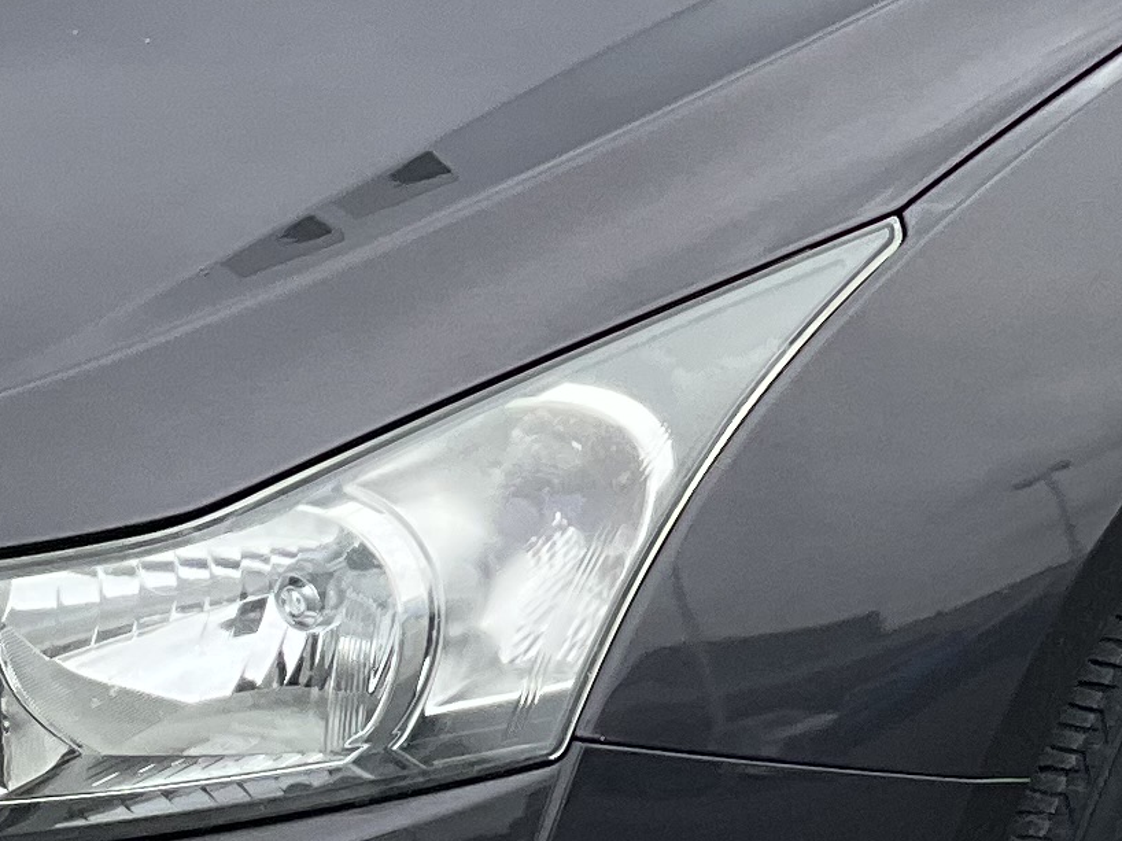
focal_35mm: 143
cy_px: 19
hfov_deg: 13.7
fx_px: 4634
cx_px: 934
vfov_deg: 10.3
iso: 25
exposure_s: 1/898
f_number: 1.8
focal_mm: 3
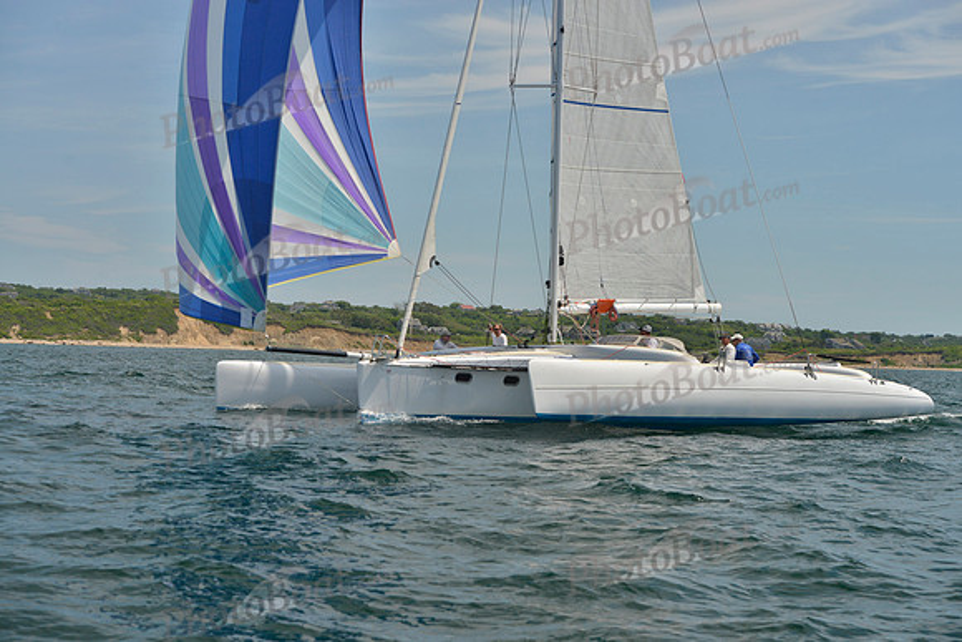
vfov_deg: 19.5
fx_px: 1871
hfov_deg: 28.8
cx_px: 481
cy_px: 321
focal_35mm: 70
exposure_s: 1/800
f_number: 8
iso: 400
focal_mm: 70
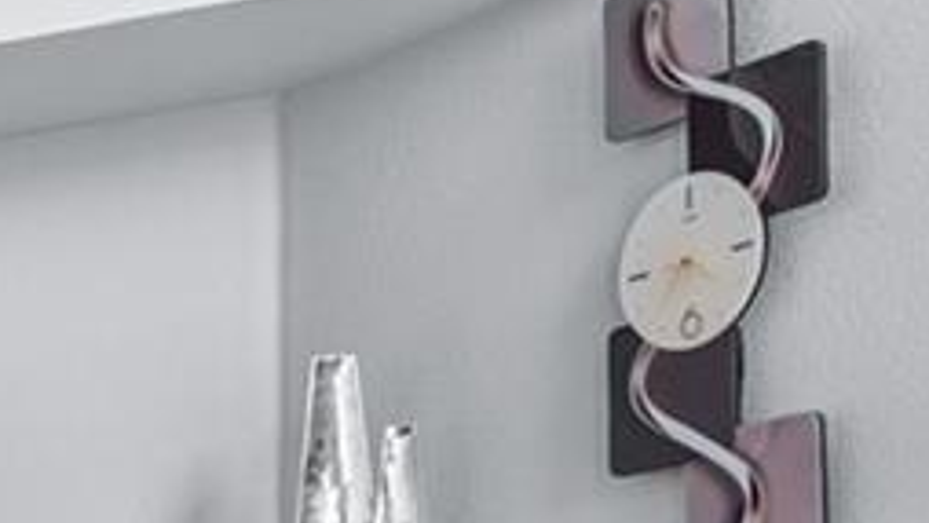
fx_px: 2760
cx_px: -1280
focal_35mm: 112
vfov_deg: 10.1
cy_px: 1017
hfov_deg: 13.8
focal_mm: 17
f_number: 7.1
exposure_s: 1/1.67
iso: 100
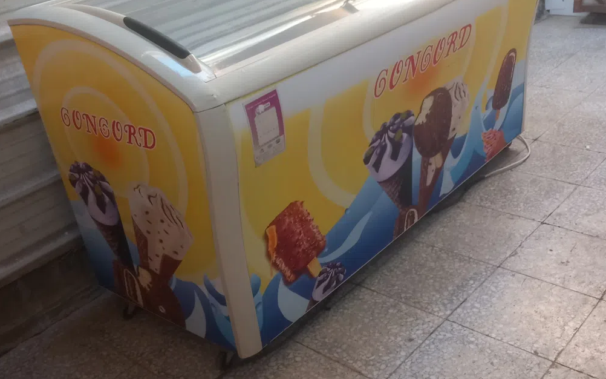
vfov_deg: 32.5
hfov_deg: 50.4
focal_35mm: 39
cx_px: 308
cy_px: 250
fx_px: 644
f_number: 1.8
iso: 160
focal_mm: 4
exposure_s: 1/33.3
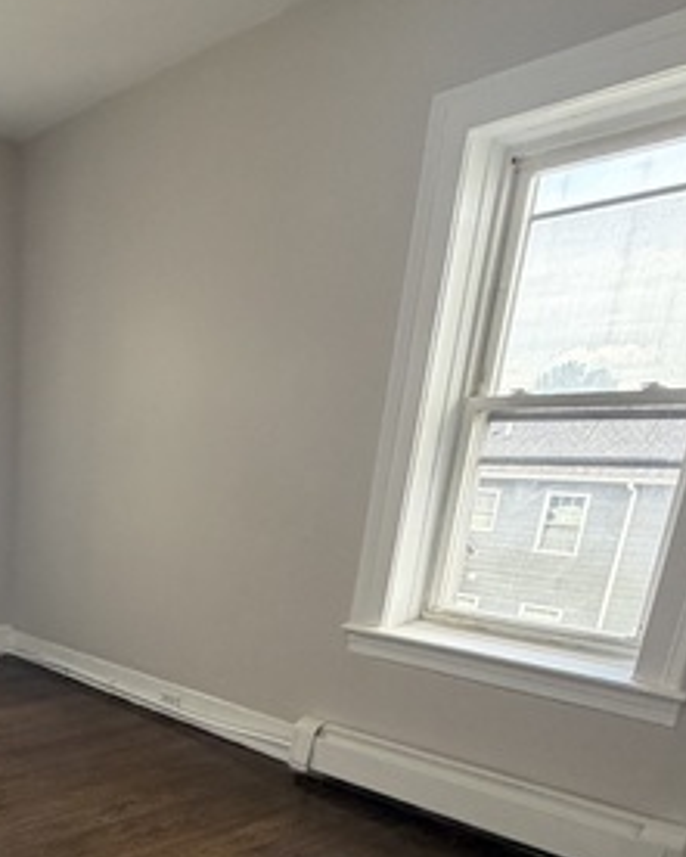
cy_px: 737
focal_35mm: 33
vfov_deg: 49.5
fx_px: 837
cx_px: -12
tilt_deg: -19.1
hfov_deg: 39.0
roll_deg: -0.8
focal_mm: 2.22
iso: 320
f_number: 2.2
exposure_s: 1/121
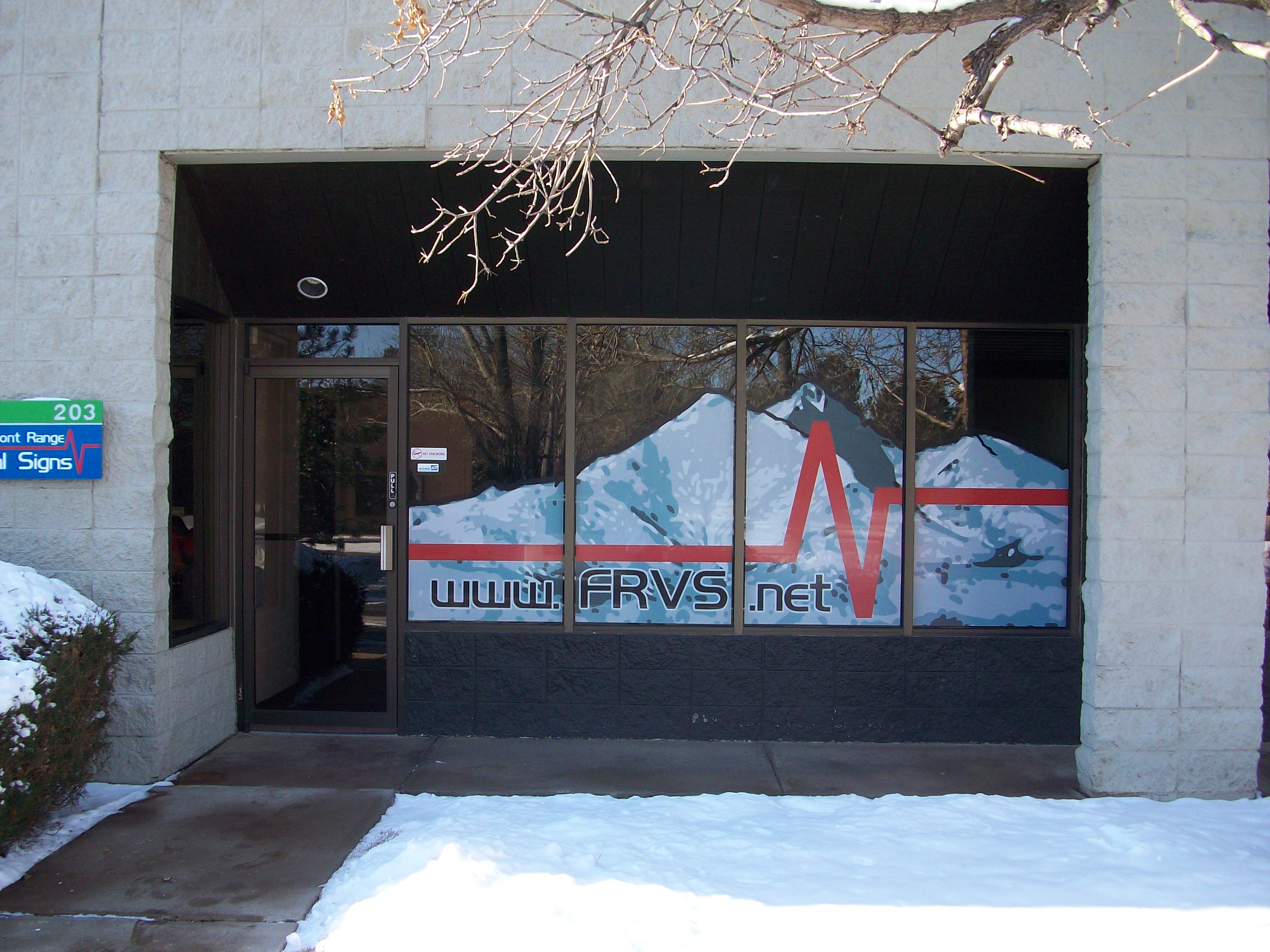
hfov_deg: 54.0
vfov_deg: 41.8
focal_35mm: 34
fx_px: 1247
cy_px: 476
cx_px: 635
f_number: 2.8
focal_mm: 5.7
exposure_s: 1/325
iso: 80
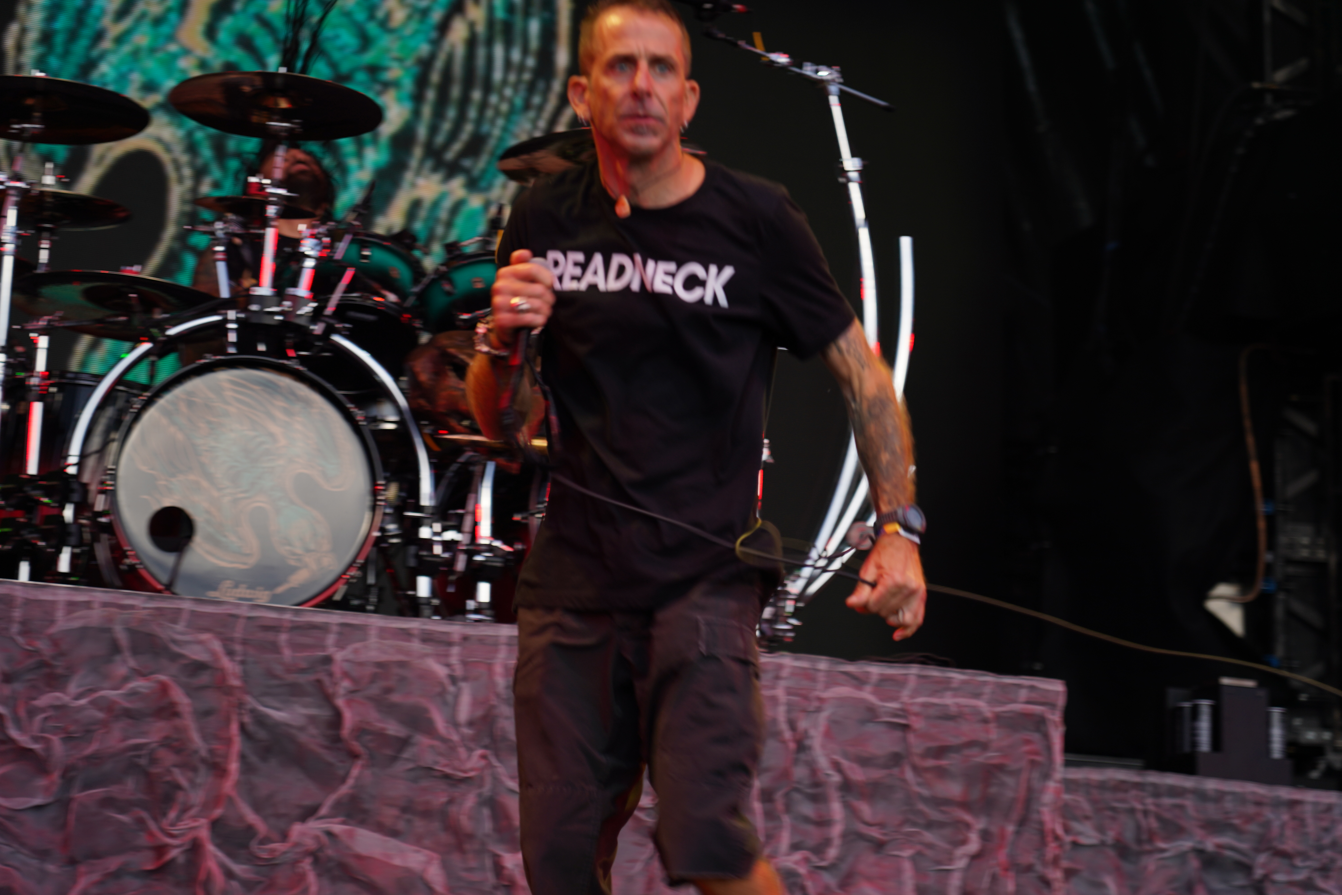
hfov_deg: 19.5
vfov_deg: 13.0
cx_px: 671
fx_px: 3914
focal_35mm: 105
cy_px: 448
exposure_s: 1/125
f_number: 4
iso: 125
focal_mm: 105
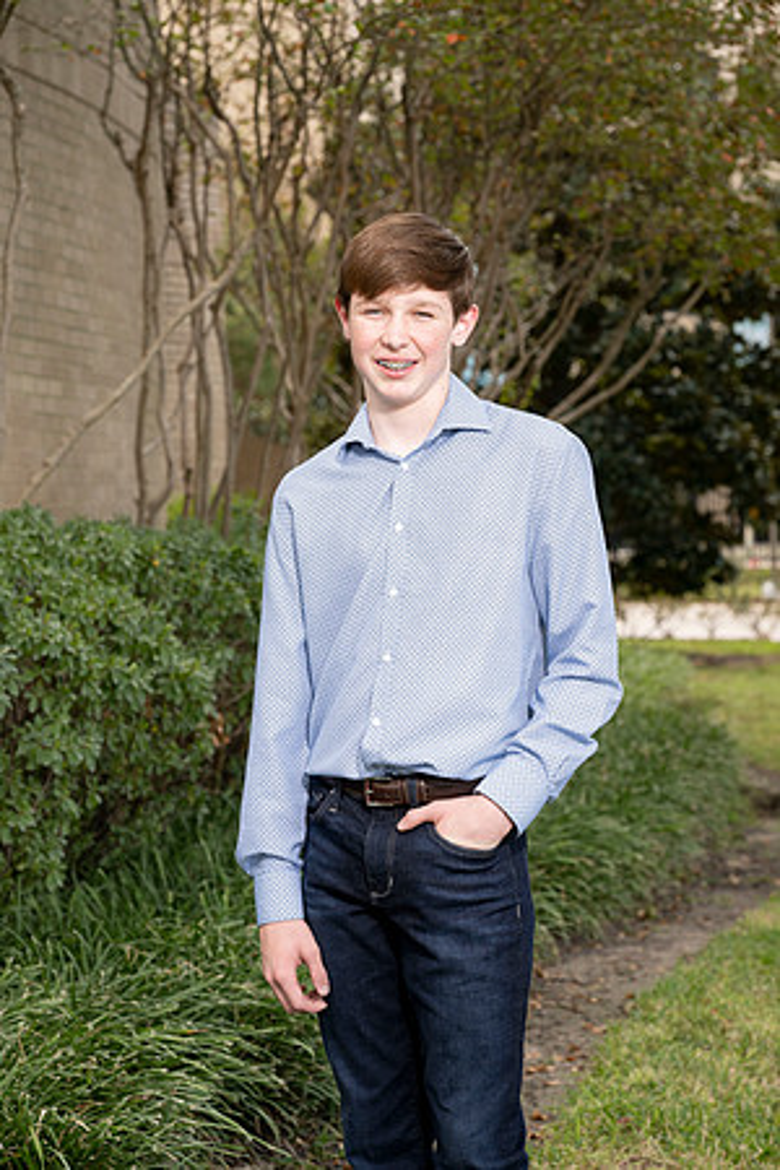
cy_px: 585
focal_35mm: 93
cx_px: 390
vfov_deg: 21.9
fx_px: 3022
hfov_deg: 14.7
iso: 400
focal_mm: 93
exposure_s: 1/160
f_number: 6.3
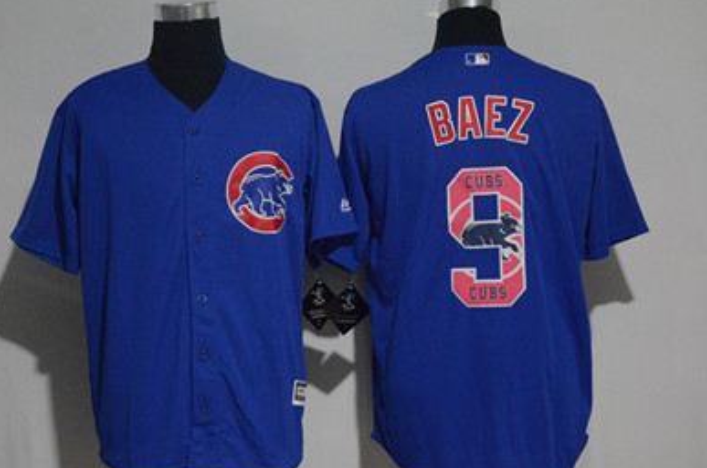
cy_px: 261
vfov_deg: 14.6
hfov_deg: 22.0
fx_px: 1822
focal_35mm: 93
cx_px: 331
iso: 4000
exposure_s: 1/60
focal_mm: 48
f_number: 4.5
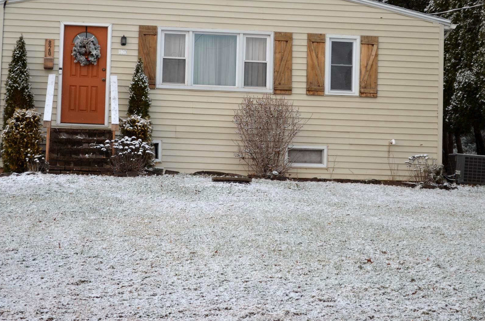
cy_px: 126
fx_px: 1420
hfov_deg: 19.4
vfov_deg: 12.9
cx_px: 234
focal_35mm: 106
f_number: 6.3
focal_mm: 55
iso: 200
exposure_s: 1/160
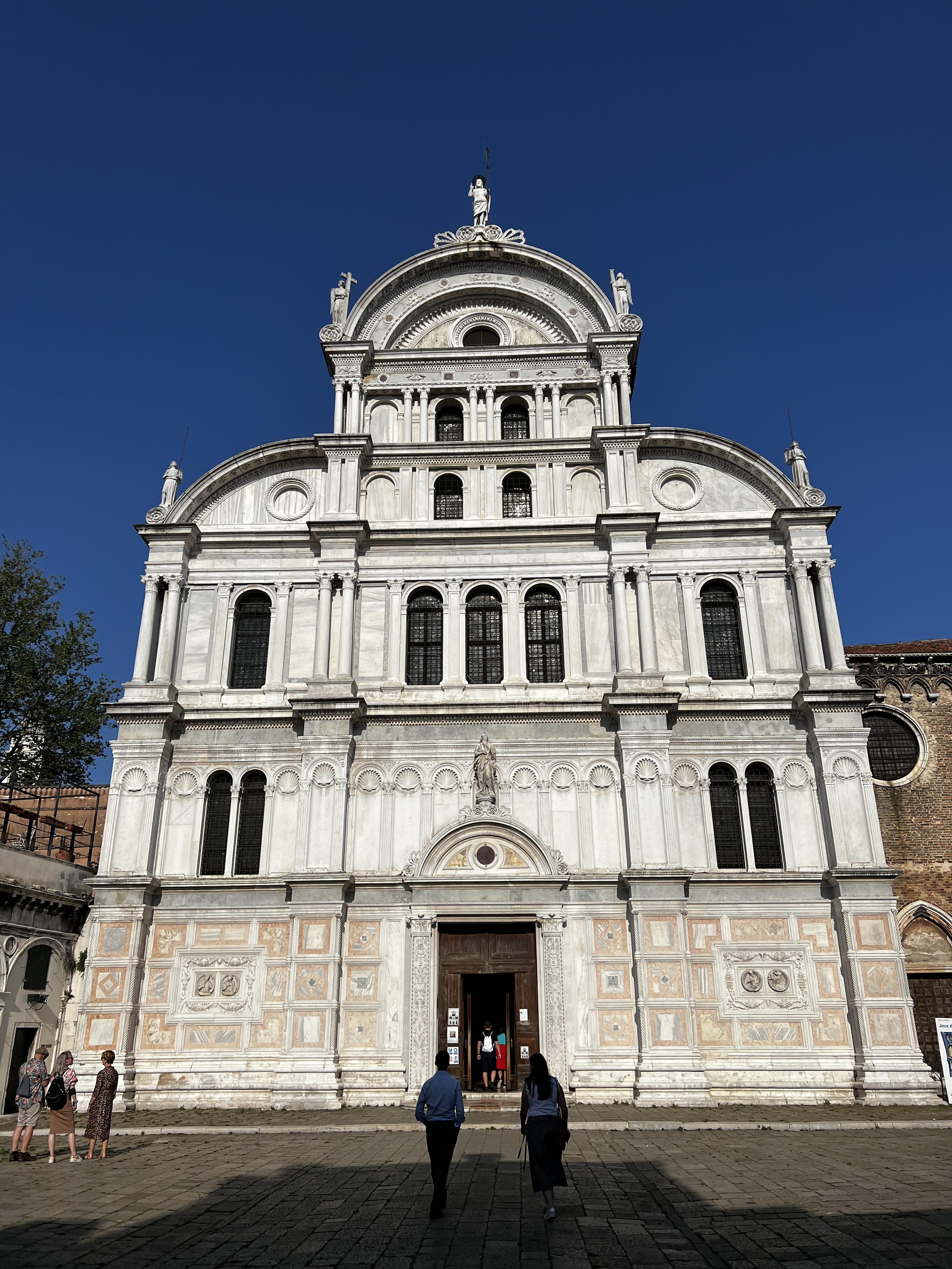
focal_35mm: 26
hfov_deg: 53.1
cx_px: 476
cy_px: 634
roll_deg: +0.9
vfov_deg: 67.3
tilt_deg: +22.2
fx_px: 953
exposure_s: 1/11364
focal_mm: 5.7
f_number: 1.5
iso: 50
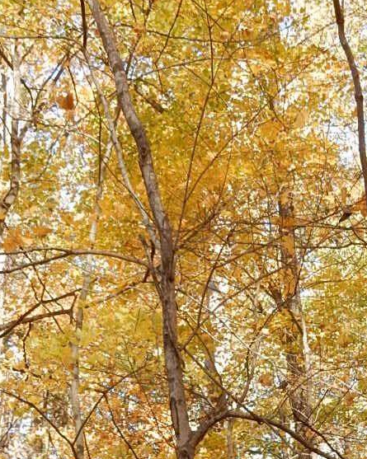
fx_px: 1372
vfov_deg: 17.7
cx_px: 399
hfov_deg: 14.9
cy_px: 612
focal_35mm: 101
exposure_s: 1/100
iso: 125
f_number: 4
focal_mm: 6.4
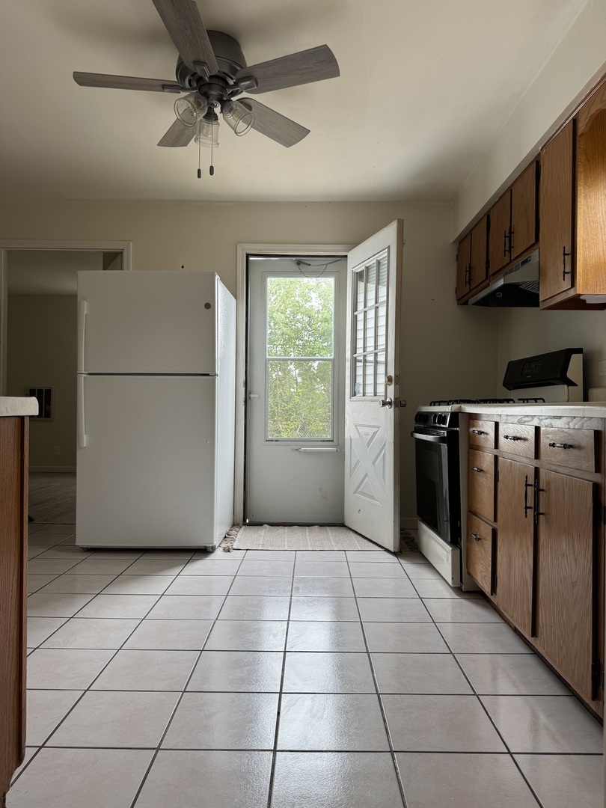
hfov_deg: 56.8
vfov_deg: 71.6
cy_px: 404
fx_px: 560
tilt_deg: +0.2
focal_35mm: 24
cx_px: 303
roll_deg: +0.0
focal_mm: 6.76
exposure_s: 1/149
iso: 64
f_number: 1.78
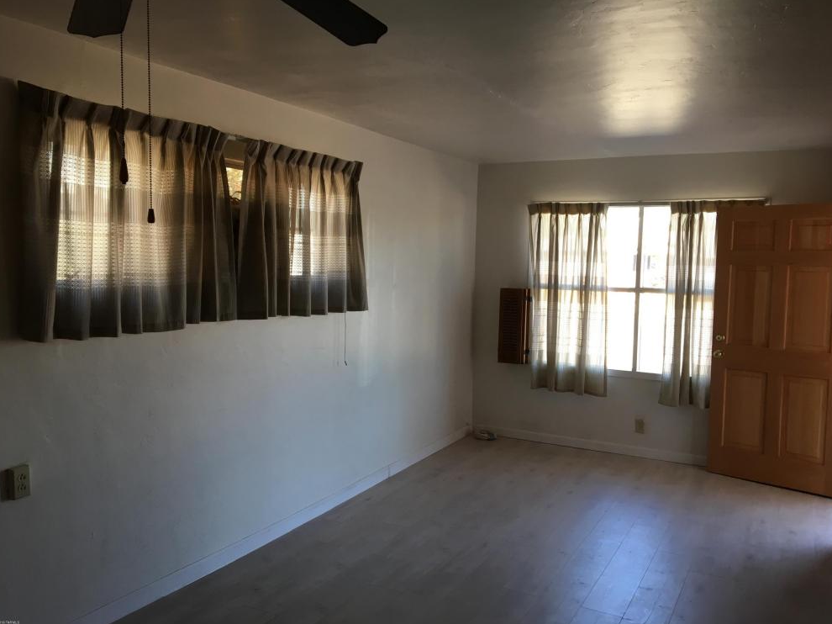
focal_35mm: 30
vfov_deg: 46.8
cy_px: 320
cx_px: 423
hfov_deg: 60.0
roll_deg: -1.4
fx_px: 721
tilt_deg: -4.1
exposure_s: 1/30
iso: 25
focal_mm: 4.15
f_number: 2.2
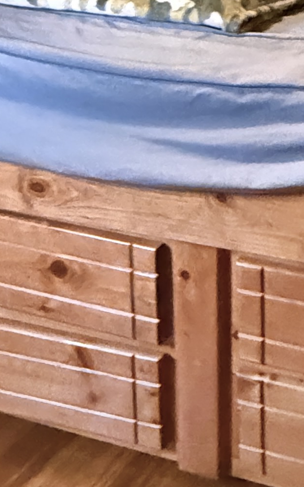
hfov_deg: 18.7
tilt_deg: -7.0
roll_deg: -4.4
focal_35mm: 60
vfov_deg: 31.1
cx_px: 474
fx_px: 795
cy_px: -15
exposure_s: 1/60
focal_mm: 2.22
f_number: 2.2
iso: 1250
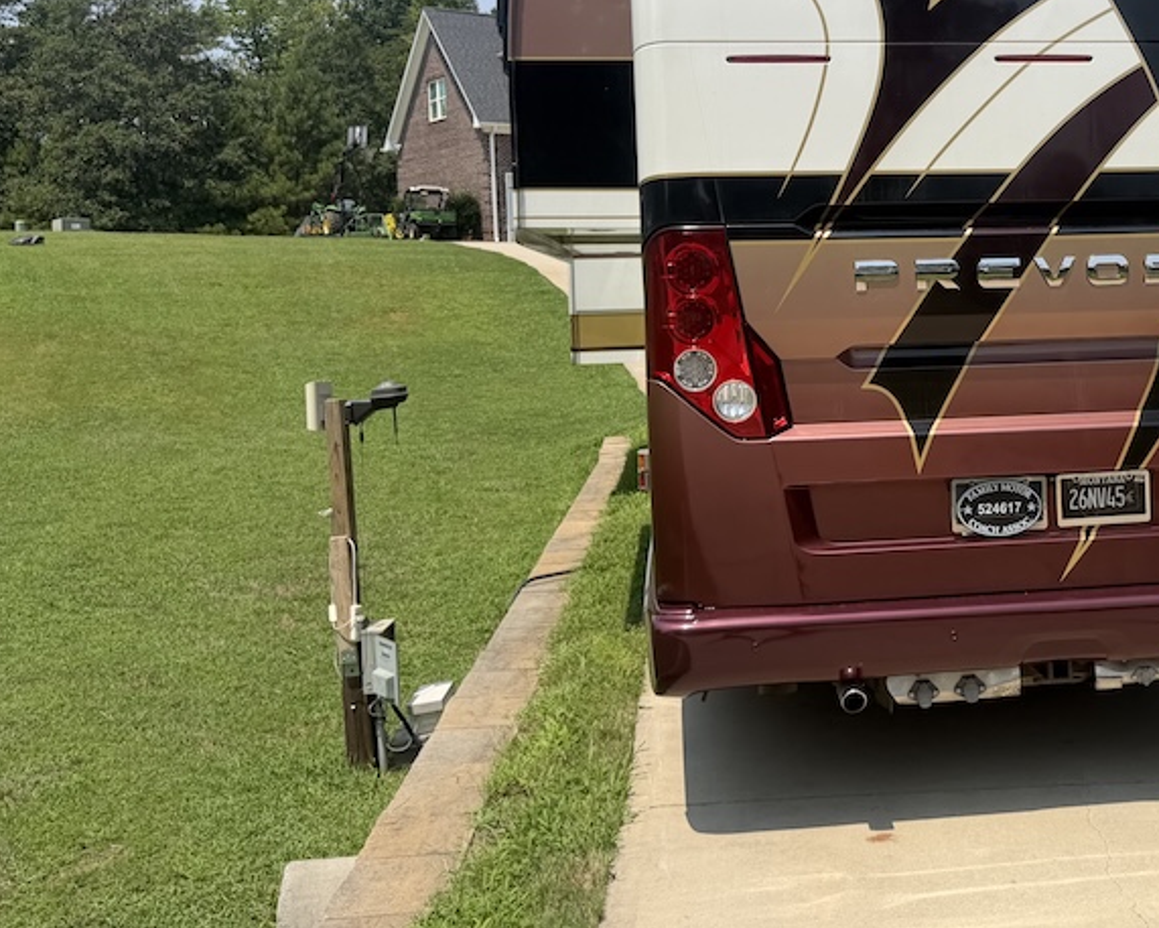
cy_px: 333
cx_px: 936
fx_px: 1407
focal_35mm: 41
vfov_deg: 36.2
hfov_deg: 42.7
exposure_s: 1/4673
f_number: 1.78
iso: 80
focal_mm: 6.76
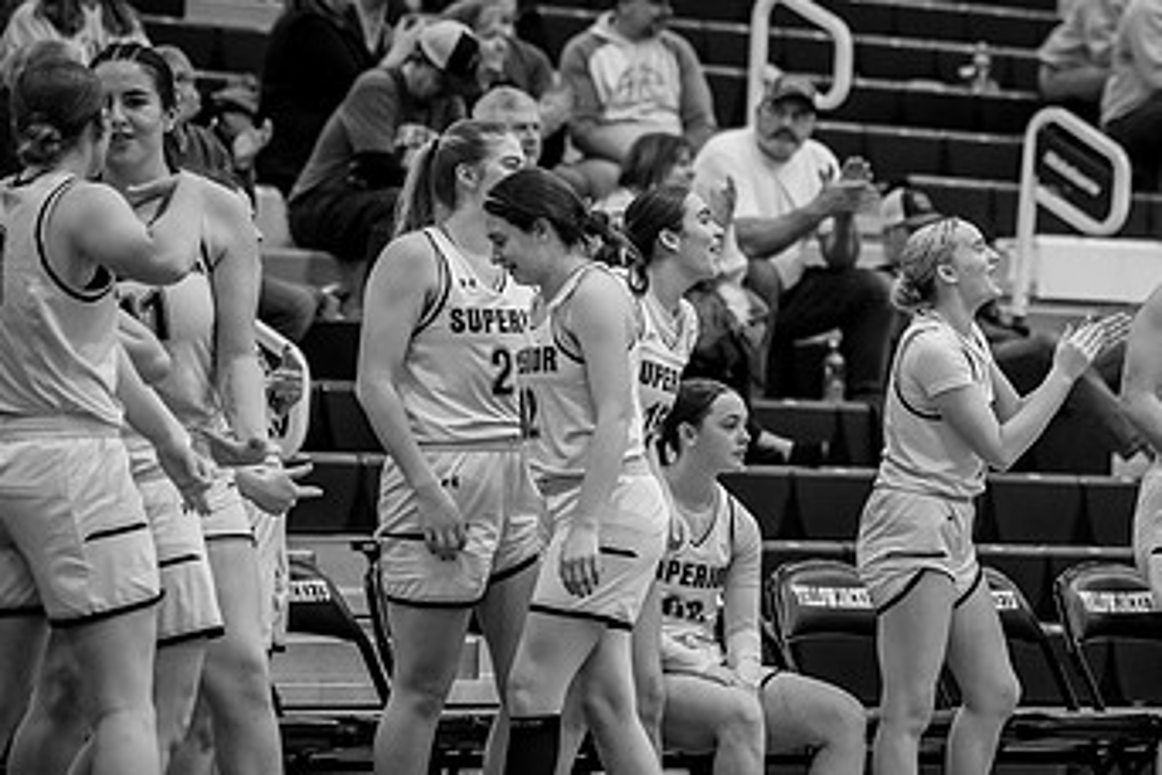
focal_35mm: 247
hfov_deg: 8.3
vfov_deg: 5.6
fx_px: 7972
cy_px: 430
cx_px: 909
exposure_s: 1/640
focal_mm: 129
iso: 1600
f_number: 2.8
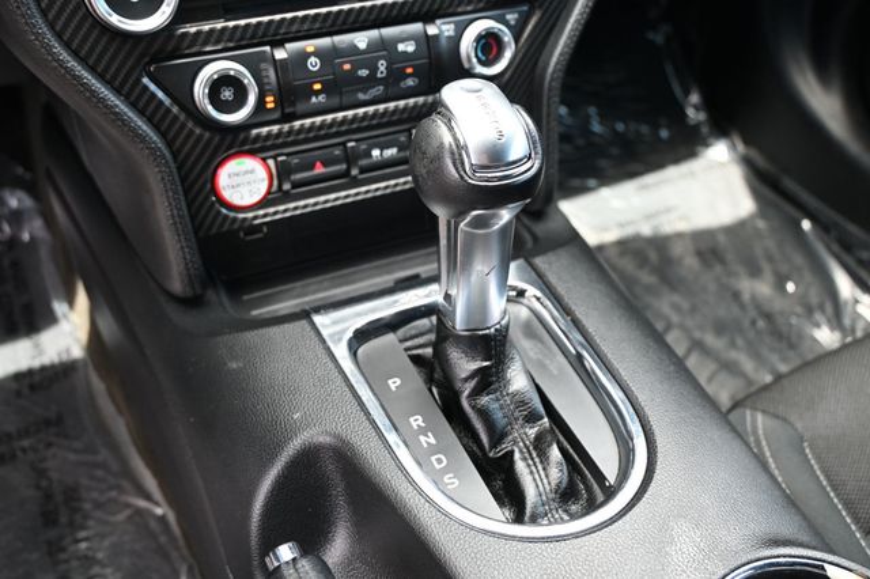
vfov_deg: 39.9
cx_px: 435
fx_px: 797
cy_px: 290
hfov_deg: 57.2
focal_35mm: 33
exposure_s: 1/125
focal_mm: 22
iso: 720
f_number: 4
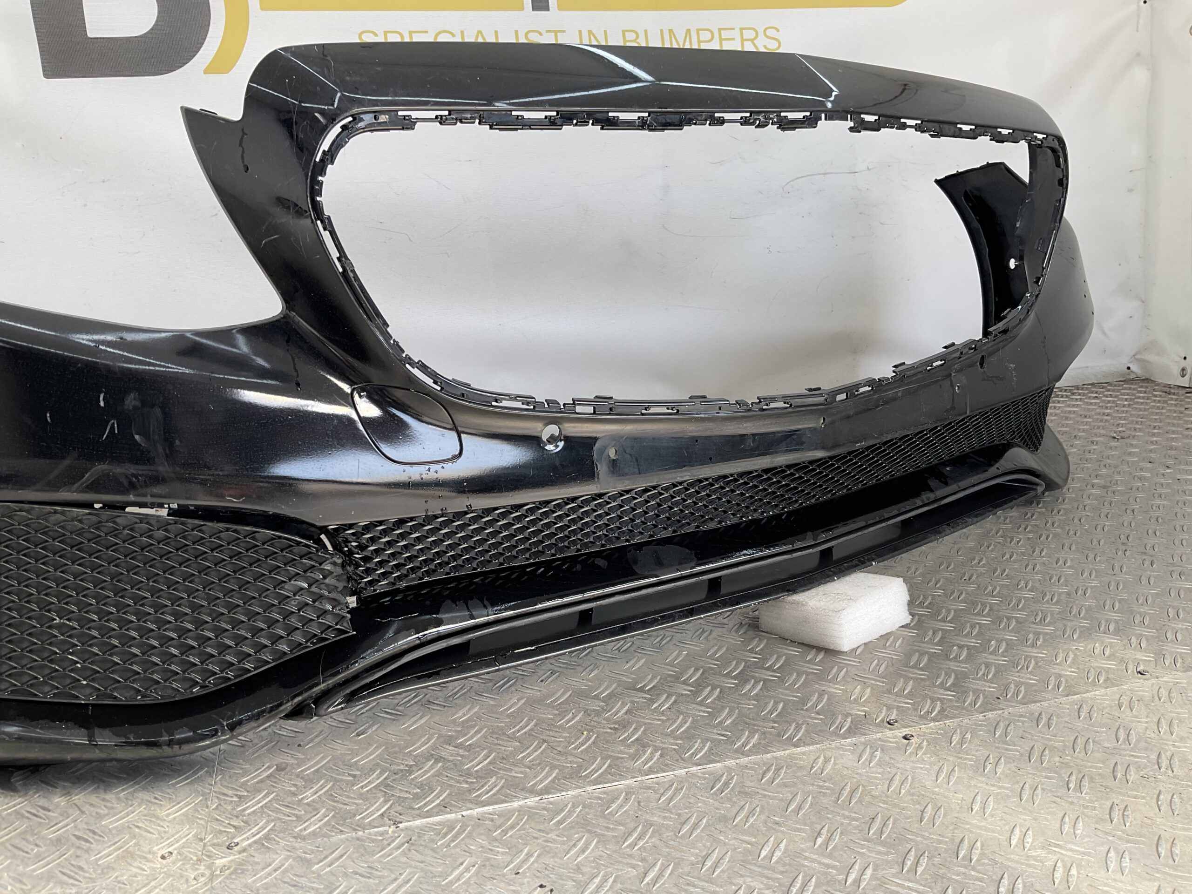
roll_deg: +1.6
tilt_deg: -13.4
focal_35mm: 29
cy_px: 447
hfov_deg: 61.7
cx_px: 596
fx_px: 999
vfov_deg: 48.2
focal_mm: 3
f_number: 1.8
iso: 16
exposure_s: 1/212
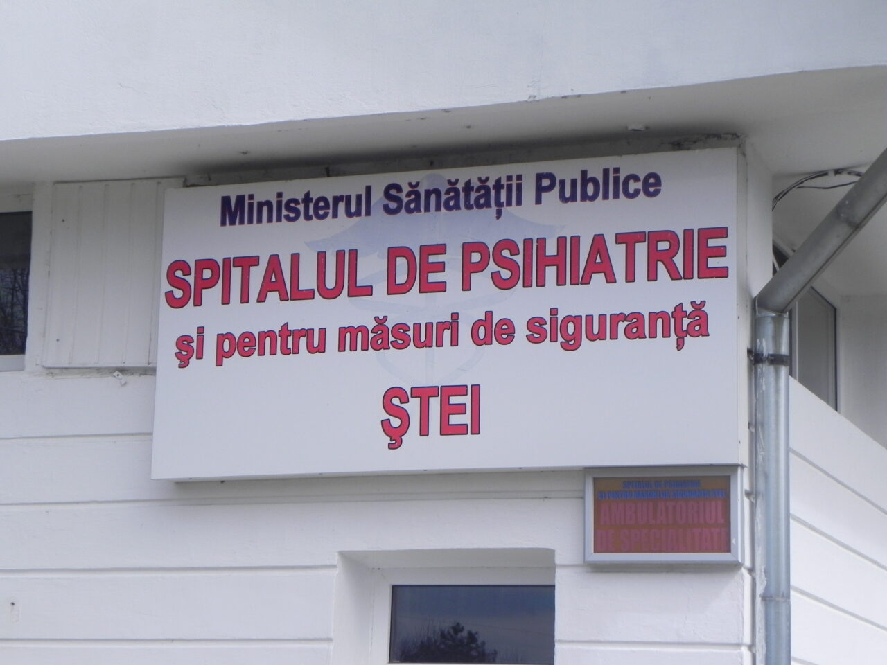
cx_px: 444
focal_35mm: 95
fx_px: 2434
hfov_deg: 20.7
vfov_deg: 15.6
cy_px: 332
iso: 160
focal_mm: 16.9
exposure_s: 1/1500
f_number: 4
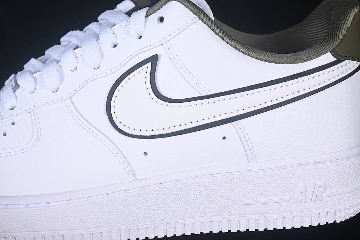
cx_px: 180
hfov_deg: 27.0
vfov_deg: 18.2
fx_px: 750
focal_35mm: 75
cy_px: 120
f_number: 7.1
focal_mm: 50
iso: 160
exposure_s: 1/80
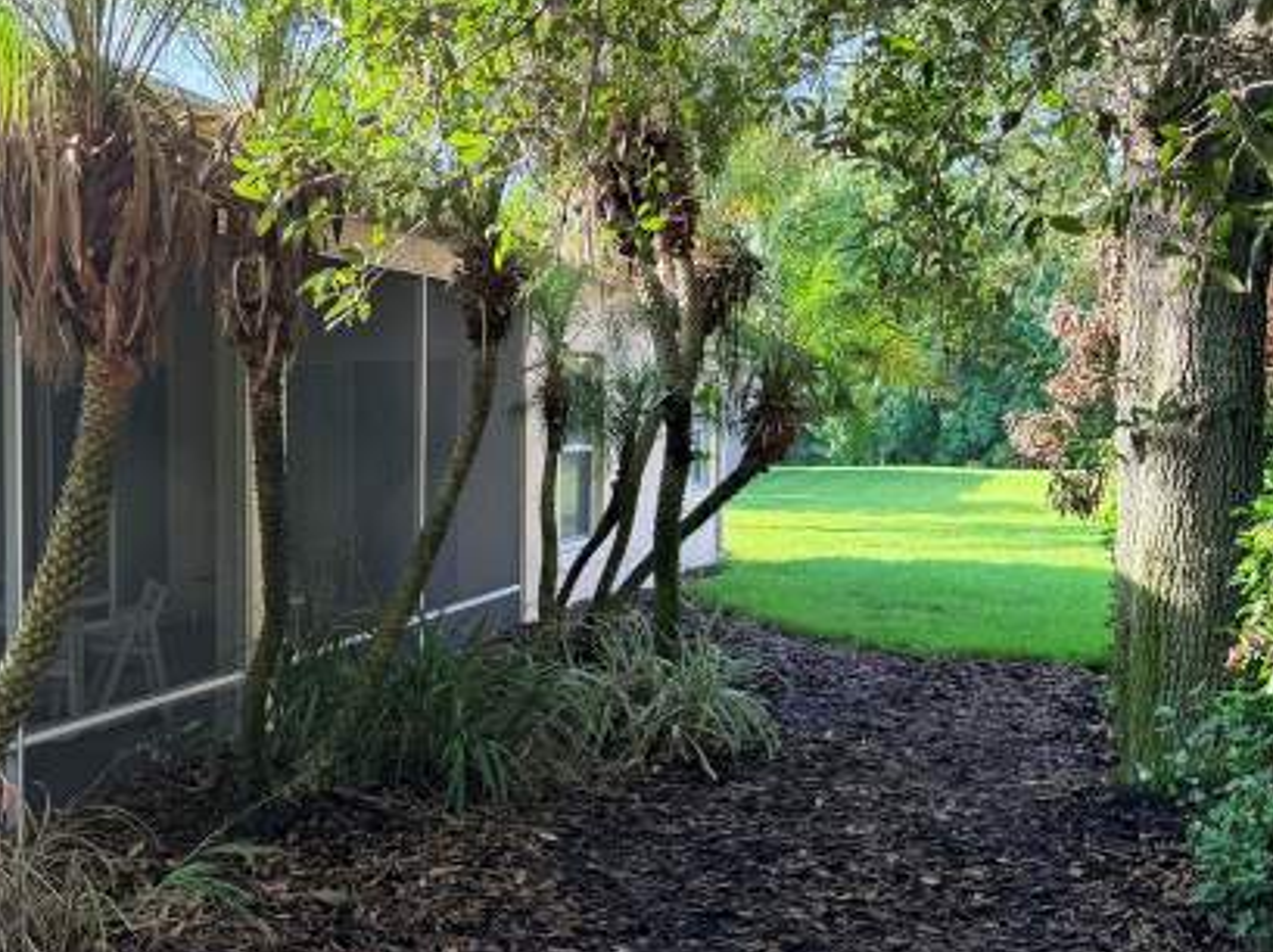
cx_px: 283
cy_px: 523
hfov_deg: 39.1
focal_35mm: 47
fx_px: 1727
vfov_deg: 30.8
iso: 100
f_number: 1.78
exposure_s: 1/376
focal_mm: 6.76
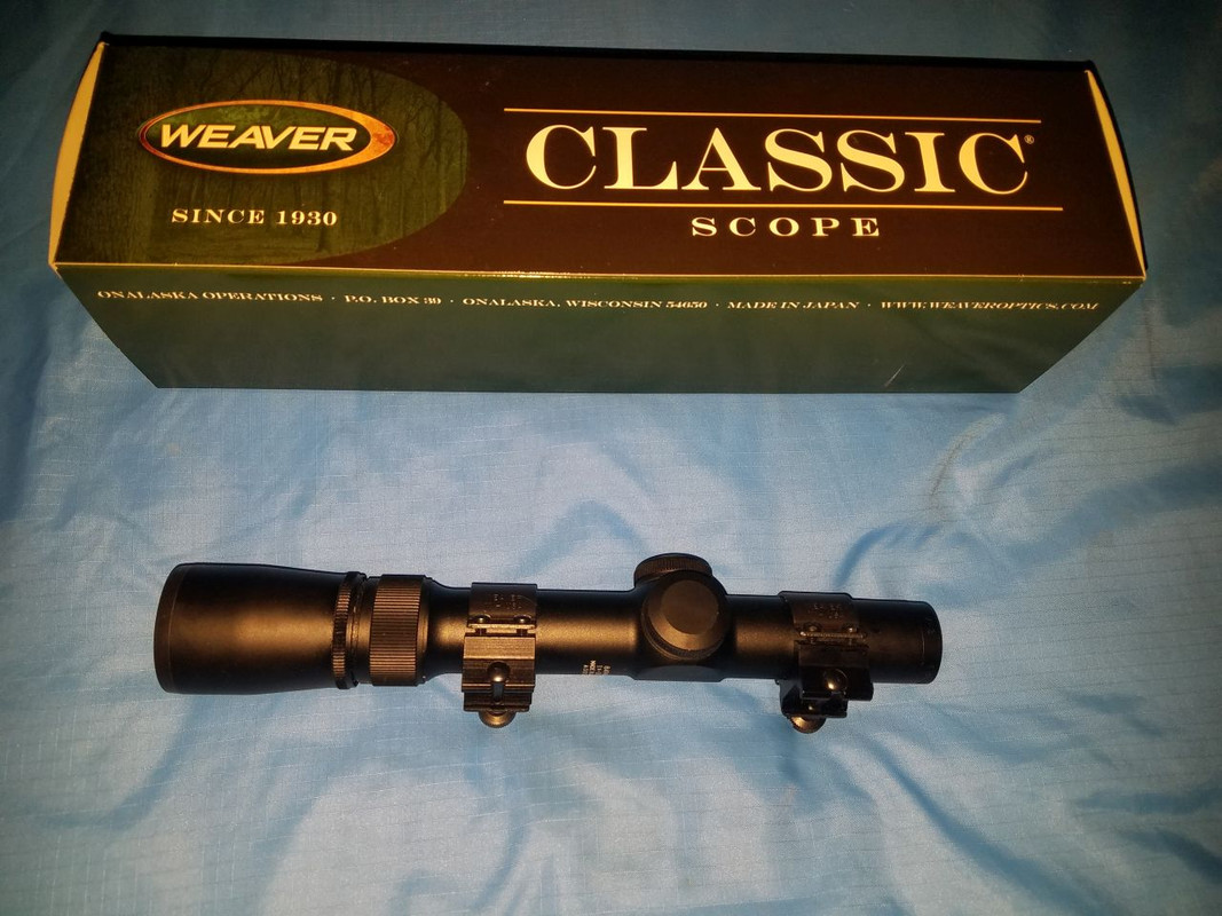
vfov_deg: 53.1
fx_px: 918
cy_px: 458
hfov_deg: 67.3
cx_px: 611
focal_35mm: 26
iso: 40
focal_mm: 4.2
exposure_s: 1/50
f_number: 1.7
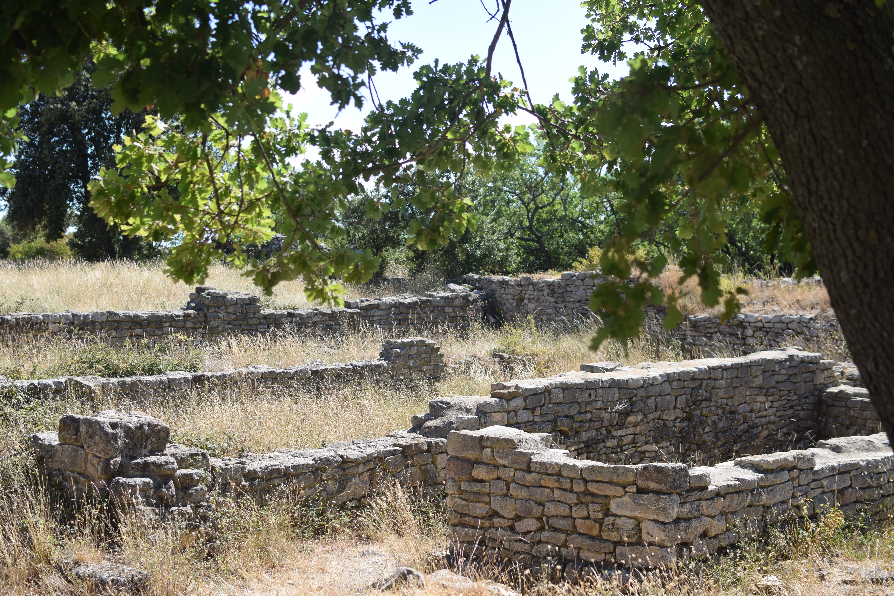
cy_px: 298
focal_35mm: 52
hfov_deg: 37.9
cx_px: 447
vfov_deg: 25.8
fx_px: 1304
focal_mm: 35
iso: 200
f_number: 3.2
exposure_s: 1/1600
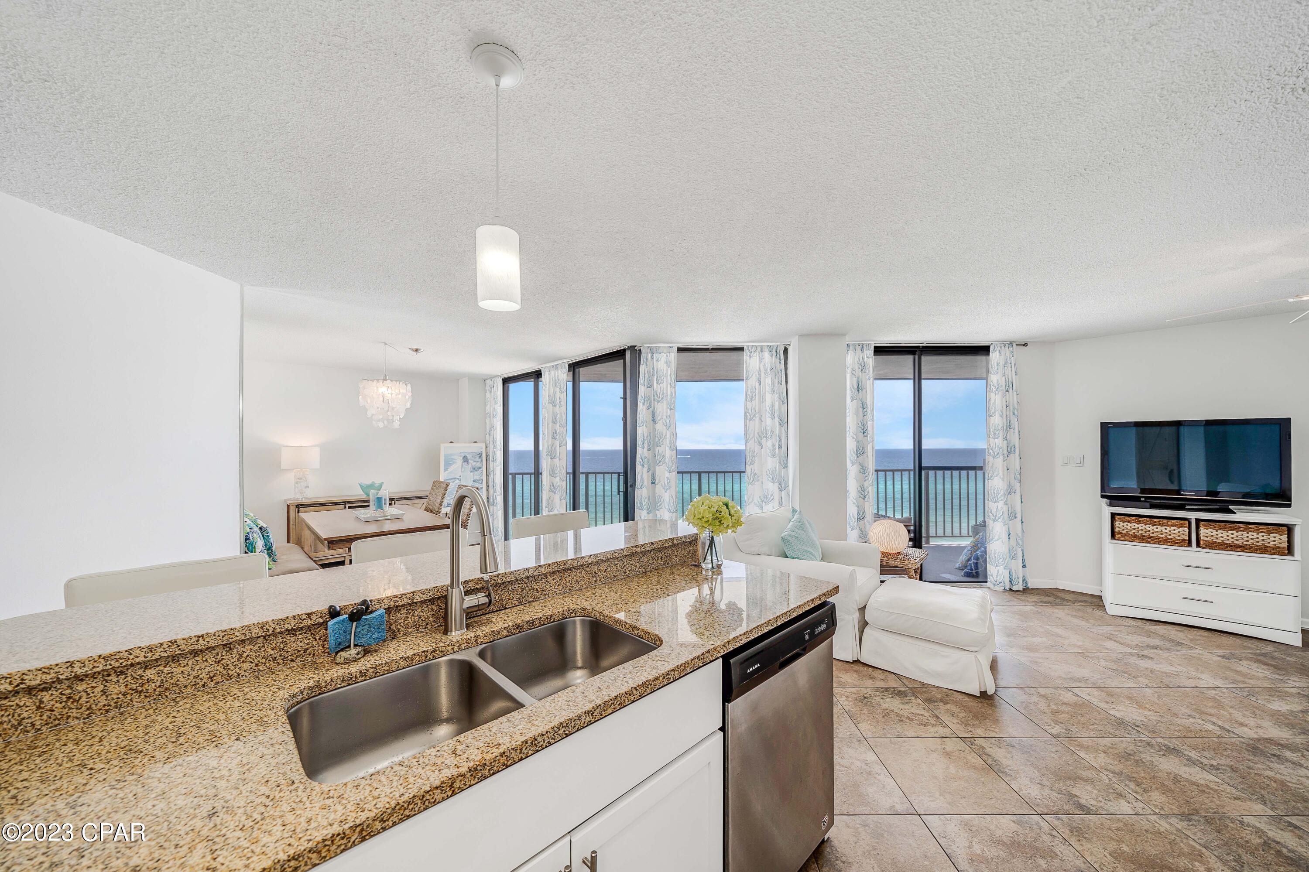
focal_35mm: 12
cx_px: 654
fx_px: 436
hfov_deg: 112.6
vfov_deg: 90.0
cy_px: 436
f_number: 5.6
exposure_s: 1/40
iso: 100
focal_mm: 12
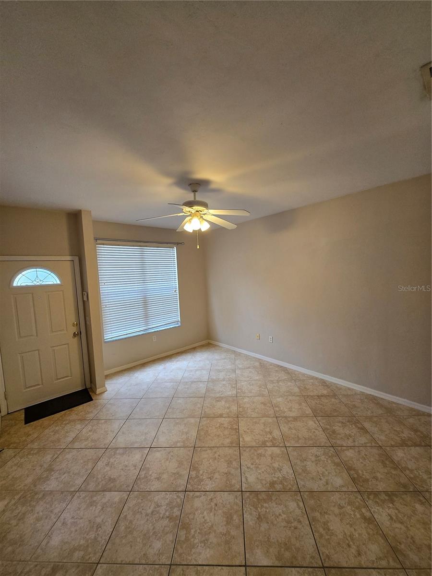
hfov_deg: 89.9
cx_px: 216
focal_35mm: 13
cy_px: 288
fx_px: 216
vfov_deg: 106.2
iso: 125
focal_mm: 1.7
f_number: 2.2
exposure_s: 1/60
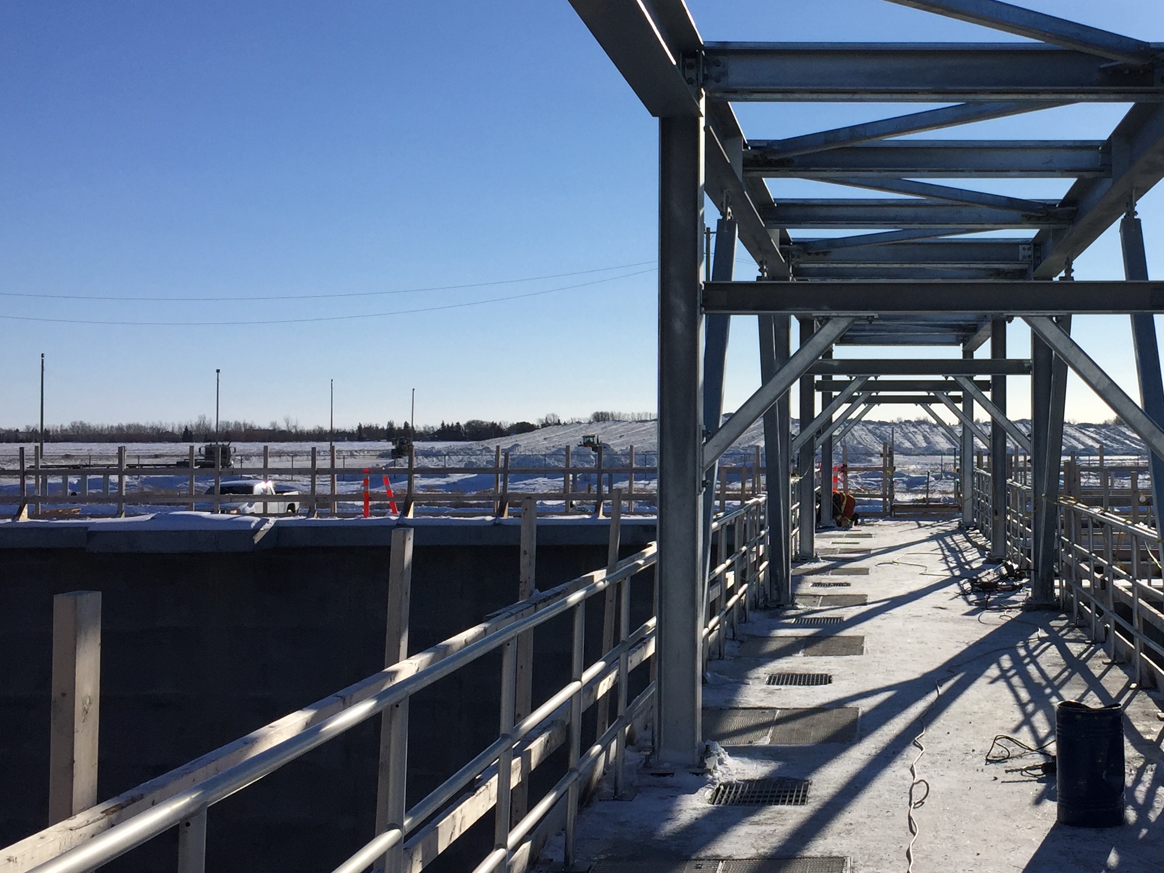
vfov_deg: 30.2
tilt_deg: +1.2
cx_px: 915
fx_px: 1614
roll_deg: +0.8
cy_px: 397
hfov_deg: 38.3
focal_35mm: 48
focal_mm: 4.15
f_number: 2.2
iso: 32
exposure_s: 1/4950
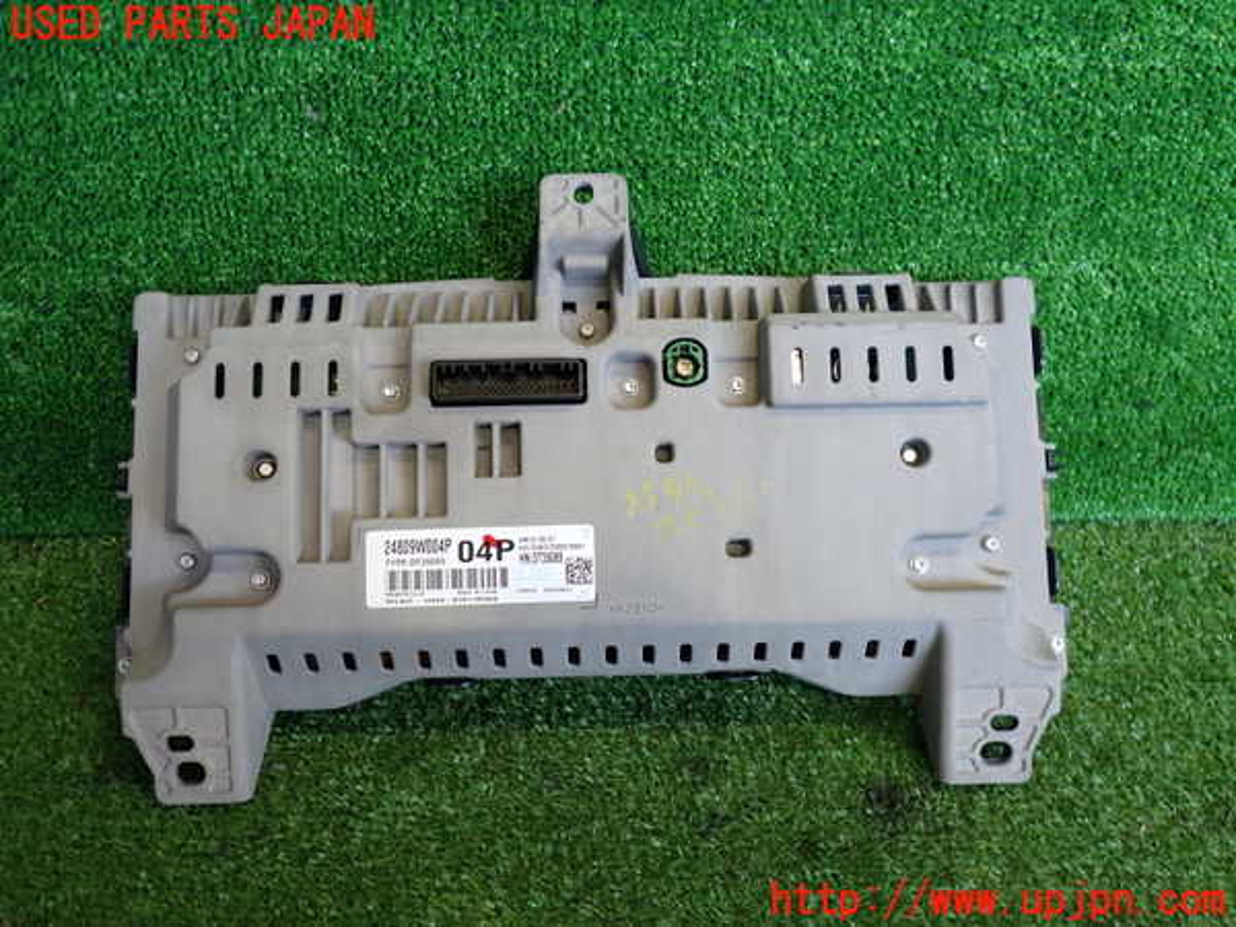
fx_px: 1071
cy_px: 464
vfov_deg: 46.8
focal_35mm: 30
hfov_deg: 60.0
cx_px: 618
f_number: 2.3
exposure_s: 1/80
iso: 200
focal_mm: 5.4
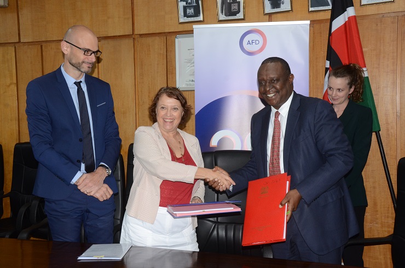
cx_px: 202
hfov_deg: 41.2
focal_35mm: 48
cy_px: 134
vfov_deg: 27.9
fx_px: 539
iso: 1000
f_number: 11
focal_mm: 32
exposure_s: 1/80
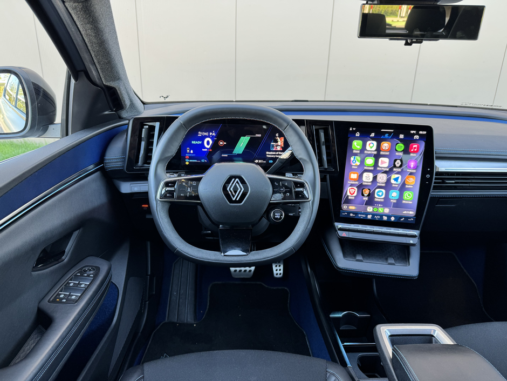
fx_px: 352
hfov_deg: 71.6
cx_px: 254
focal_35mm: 24
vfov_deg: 56.8
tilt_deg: -19.9
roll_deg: -1.4
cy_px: 190
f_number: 1.78
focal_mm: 6.76
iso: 125
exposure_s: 1/82
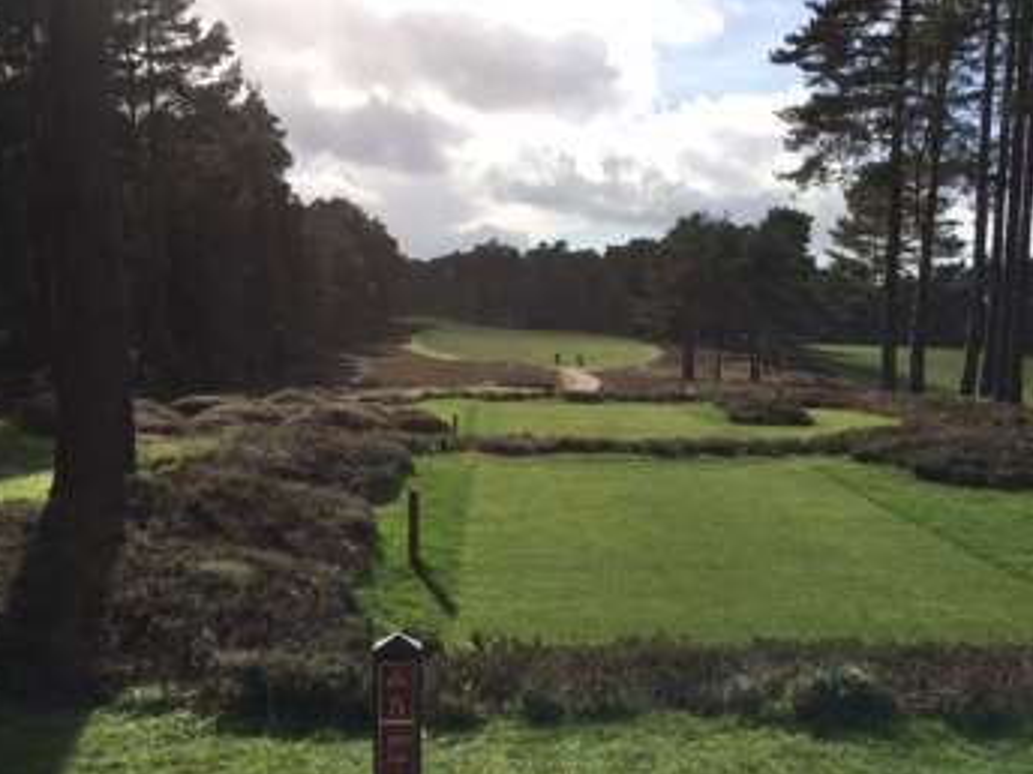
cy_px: 501
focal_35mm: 38
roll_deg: -0.7
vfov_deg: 37.4
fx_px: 1134
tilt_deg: -9.0
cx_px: 559
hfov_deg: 48.9
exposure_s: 1/1261
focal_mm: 4.15
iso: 25
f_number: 2.2
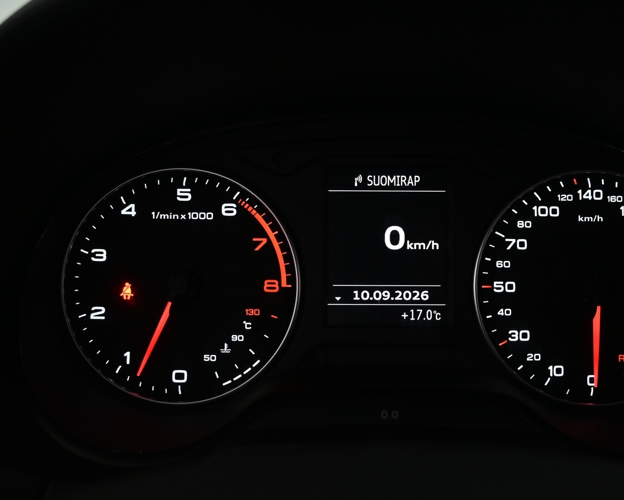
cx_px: 378
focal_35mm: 39
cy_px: 245
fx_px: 718
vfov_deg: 38.4
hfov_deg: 46.7
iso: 1250
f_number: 4
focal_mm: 22.5
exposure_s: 1/40
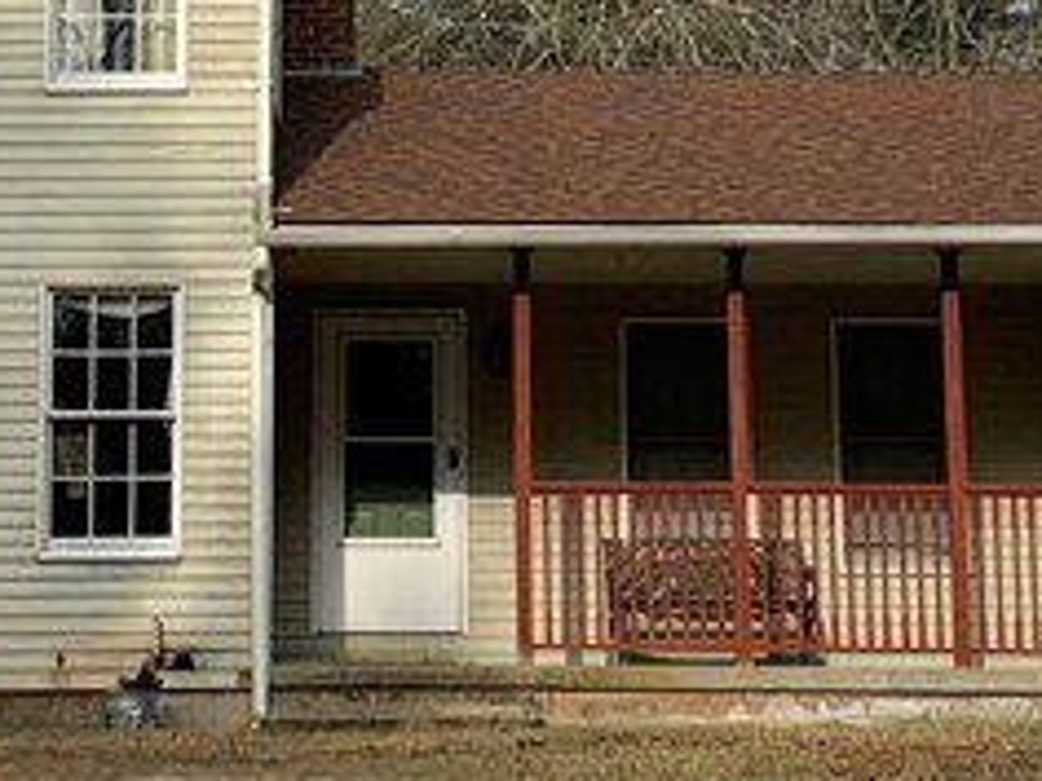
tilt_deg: +9.4
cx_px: 362
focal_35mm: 113
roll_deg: +0.6
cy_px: 132
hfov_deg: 17.4
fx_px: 3401
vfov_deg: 13.0
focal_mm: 4.25
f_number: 1.8
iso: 25
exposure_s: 1/2160
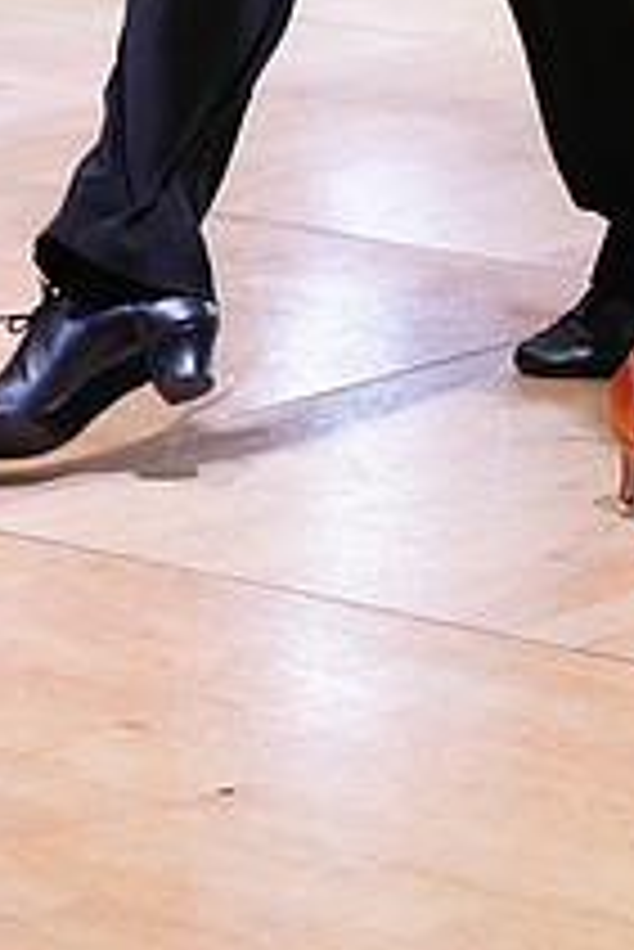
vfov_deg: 10.4
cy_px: -324
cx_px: 636
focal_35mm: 192
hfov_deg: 7.1
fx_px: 5063
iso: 2500
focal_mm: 70
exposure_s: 1/250
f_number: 4
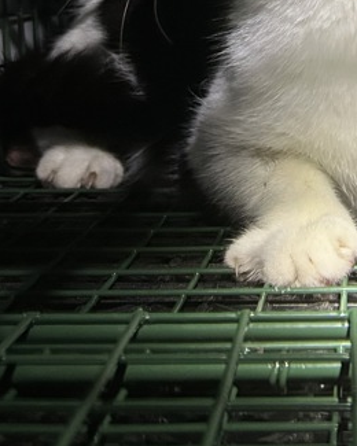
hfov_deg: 18.7
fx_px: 1057
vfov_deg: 23.0
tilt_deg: +1.4
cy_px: 18
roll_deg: +1.2
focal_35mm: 80
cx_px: 349
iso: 500
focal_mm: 5.7
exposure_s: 1/60
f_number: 1.5
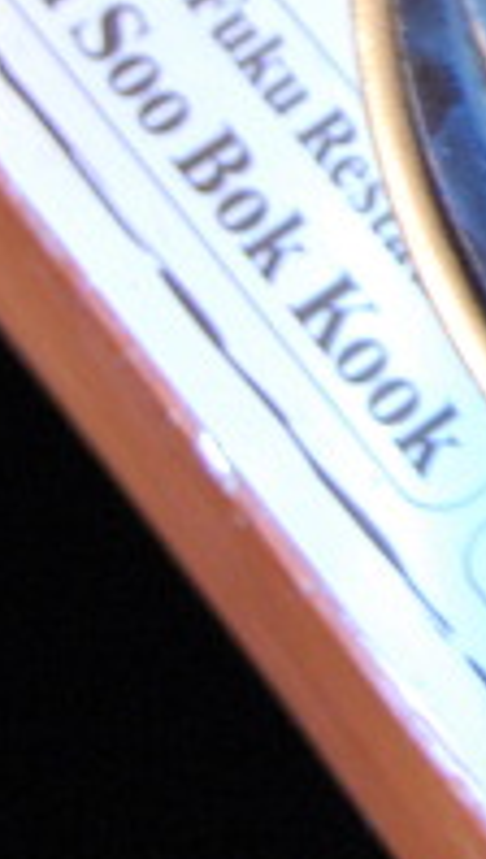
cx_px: 1347
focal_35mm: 219
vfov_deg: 9.7
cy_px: -189
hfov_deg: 5.3
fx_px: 4996
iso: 1600
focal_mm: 36
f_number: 4.5
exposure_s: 1/13
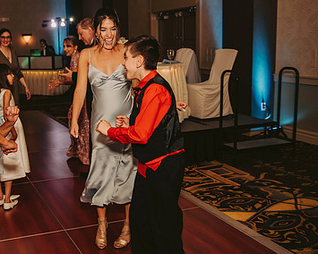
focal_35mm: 43
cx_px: 71
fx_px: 405
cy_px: 103
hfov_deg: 41.3
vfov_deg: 34.8
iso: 500
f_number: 2.8
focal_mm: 28
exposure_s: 1/60
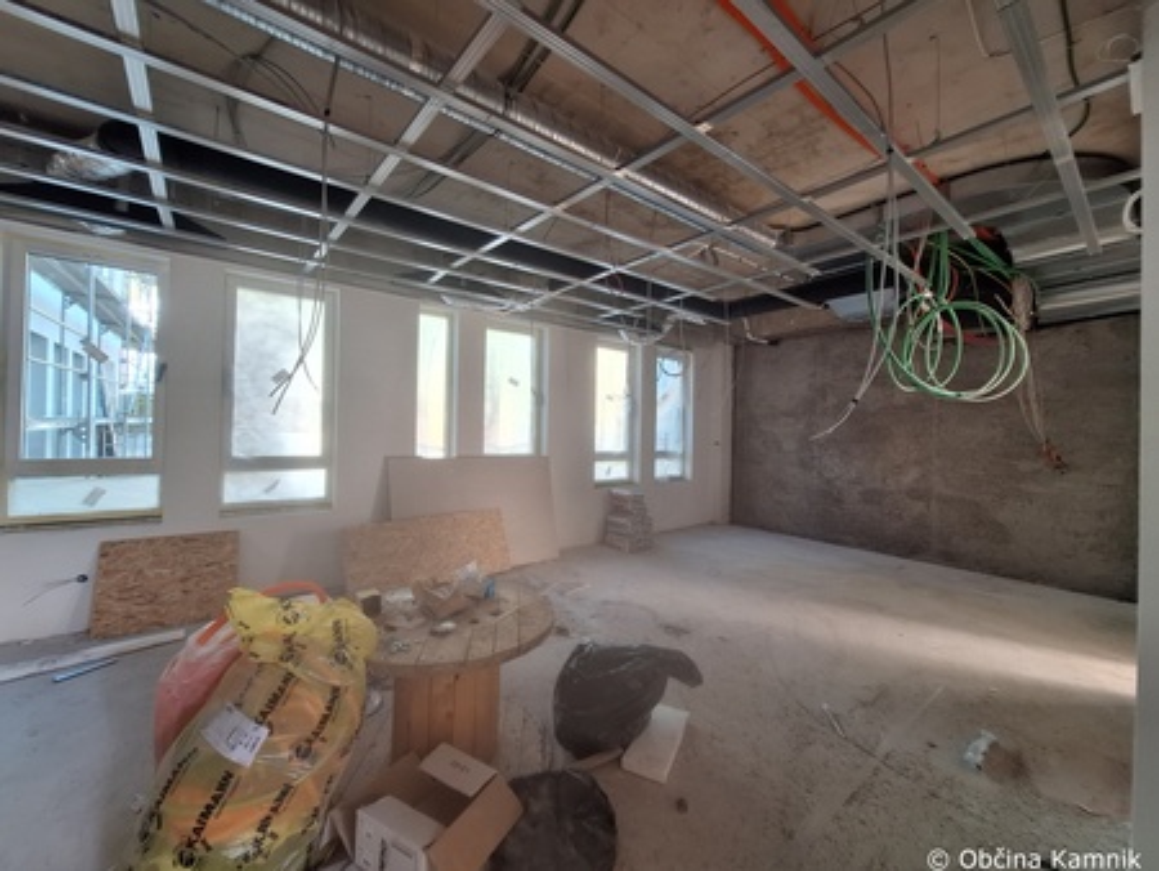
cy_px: 436
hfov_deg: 106.2
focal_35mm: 13
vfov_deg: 90.0
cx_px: 580
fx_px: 435
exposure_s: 1/40
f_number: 2.2
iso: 64
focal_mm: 1.74
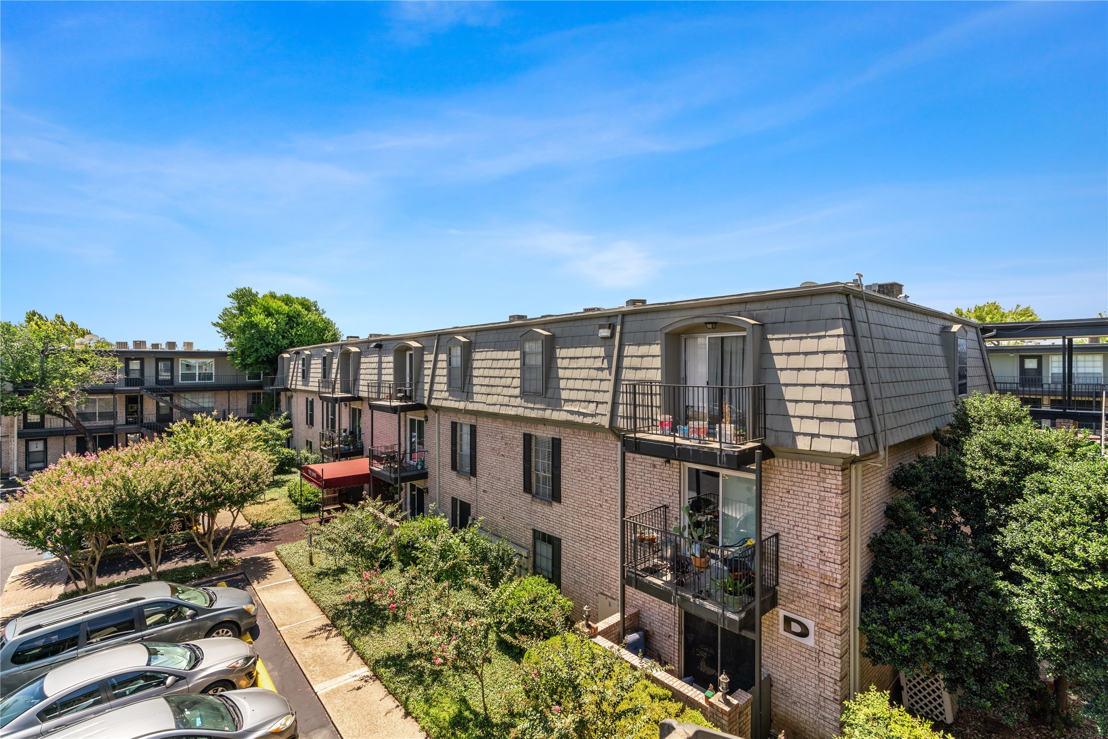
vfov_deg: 73.8
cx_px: 554
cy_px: 370
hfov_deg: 96.7
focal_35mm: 16
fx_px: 492
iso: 320
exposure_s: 1/400
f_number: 8
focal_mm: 16
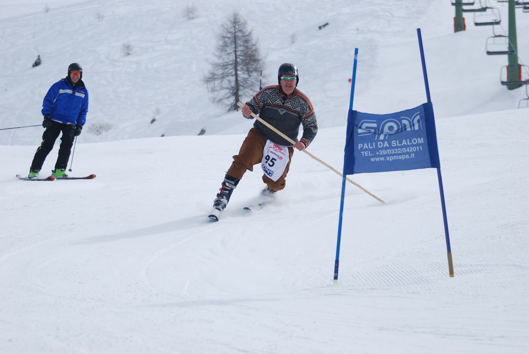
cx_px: 264
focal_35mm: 183
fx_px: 2692
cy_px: 177
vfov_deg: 7.5
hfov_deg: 11.2
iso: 100
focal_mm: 122
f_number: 4.8
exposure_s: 1/1250
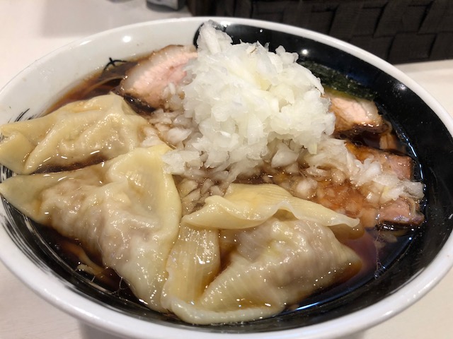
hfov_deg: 63.4
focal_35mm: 28
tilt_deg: -42.0
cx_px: 226
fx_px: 366
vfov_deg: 49.7
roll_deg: -4.0
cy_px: 170
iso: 32
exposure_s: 1/20
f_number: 1.8
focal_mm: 3.99
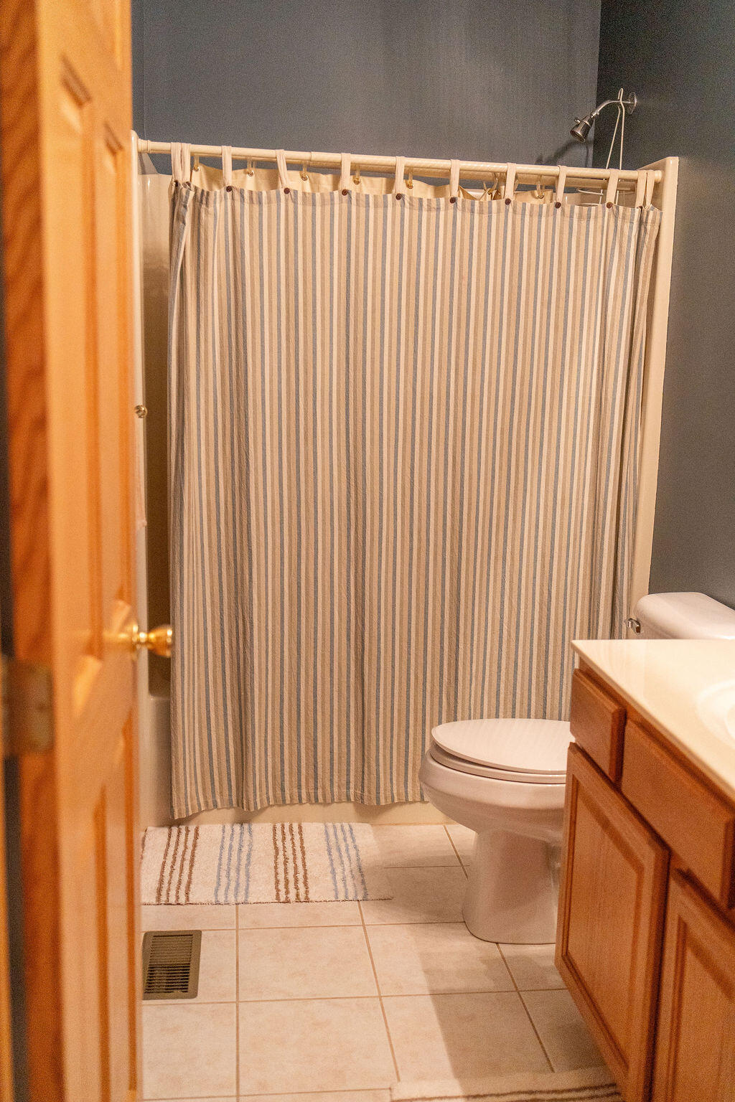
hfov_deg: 37.9
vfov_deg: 54.4
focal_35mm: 35
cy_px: 551
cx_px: 368
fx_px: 1072
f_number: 2.5
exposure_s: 1/400
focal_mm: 35
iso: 1250
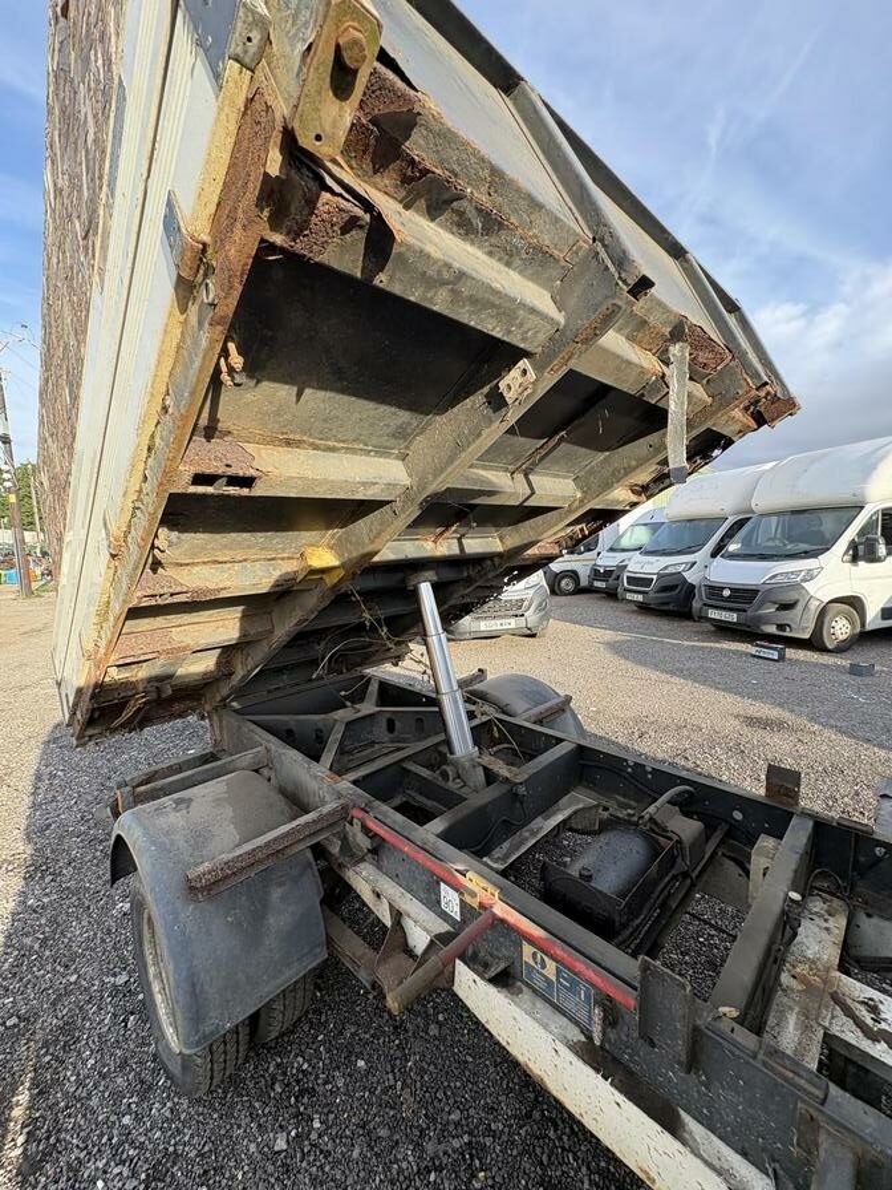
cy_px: 595
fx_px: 481
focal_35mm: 14
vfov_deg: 102.1
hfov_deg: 85.7
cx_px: 446
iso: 40
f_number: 2.2
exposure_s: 1/230
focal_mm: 2.22
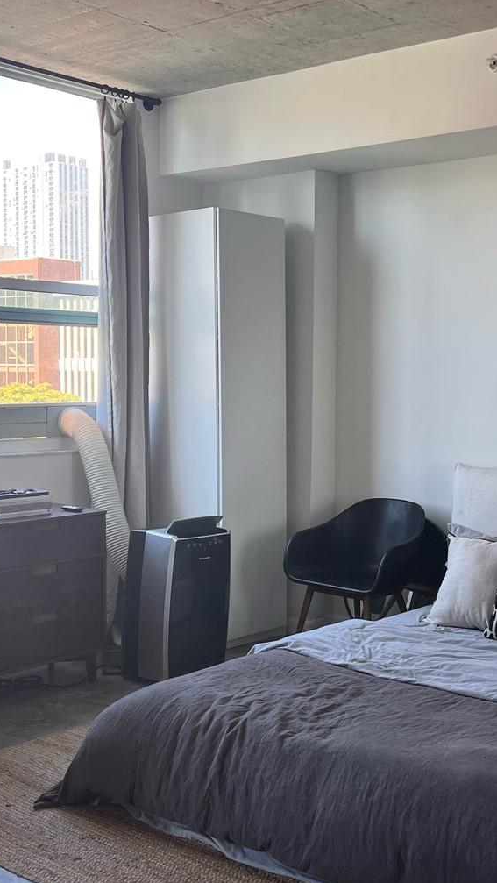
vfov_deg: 45.5
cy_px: 438
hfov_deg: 26.2
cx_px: 366
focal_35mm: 45
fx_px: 1053
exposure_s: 1/165
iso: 50
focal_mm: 5.7
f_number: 1.5
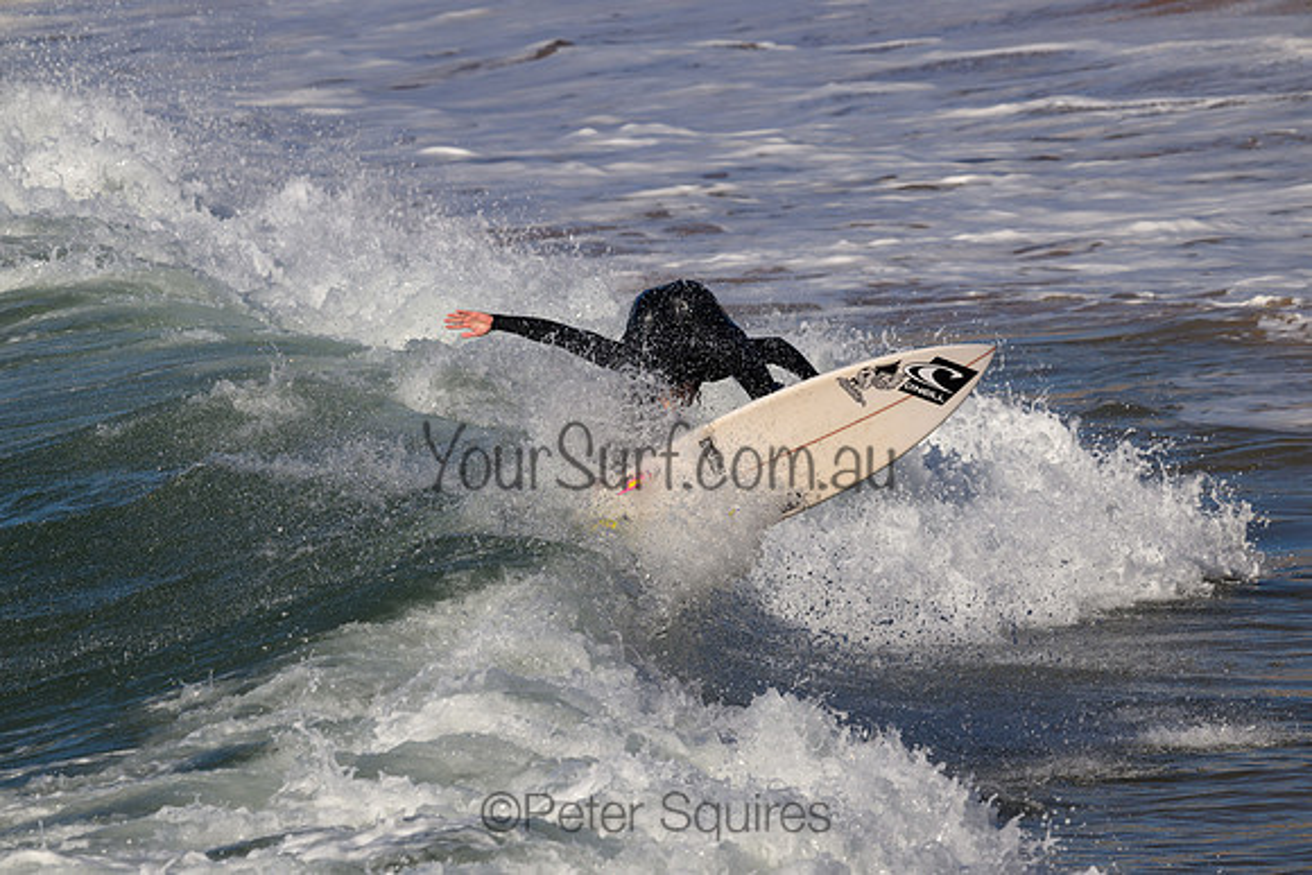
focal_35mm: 440
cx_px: 656
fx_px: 16039
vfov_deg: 3.1
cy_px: 438
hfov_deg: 4.7
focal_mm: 440
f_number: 11
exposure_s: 1/2000
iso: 720
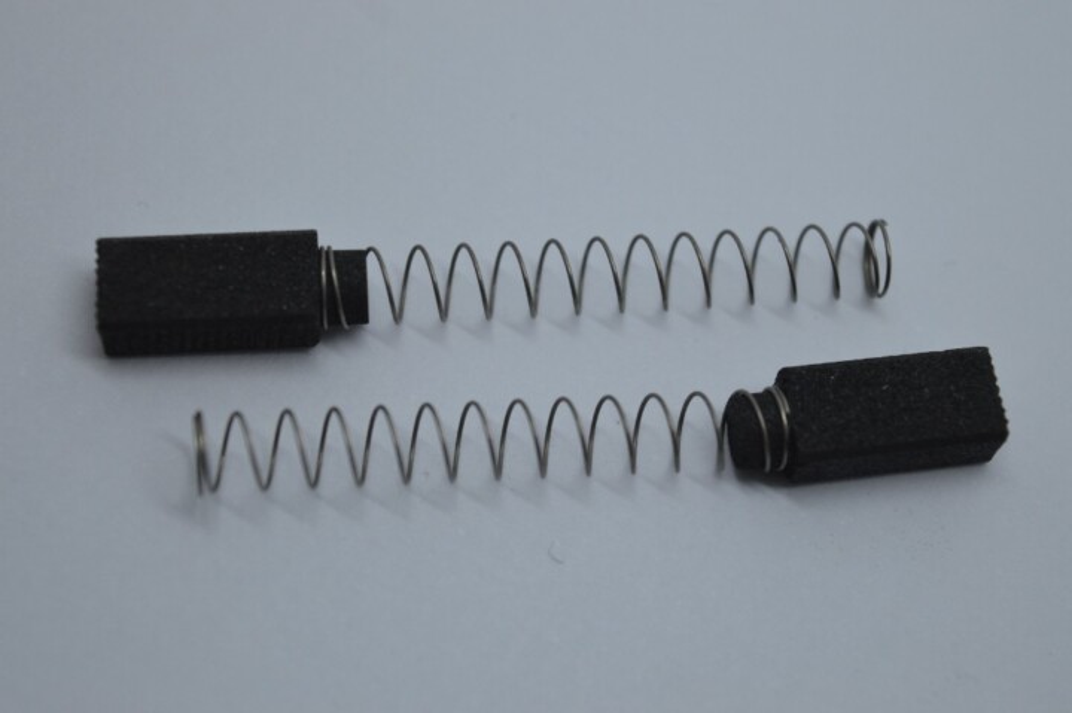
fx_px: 2455
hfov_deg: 24.6
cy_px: 356
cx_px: 536
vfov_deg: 16.5
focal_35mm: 82
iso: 320
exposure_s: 1/125
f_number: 5.6
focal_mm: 55
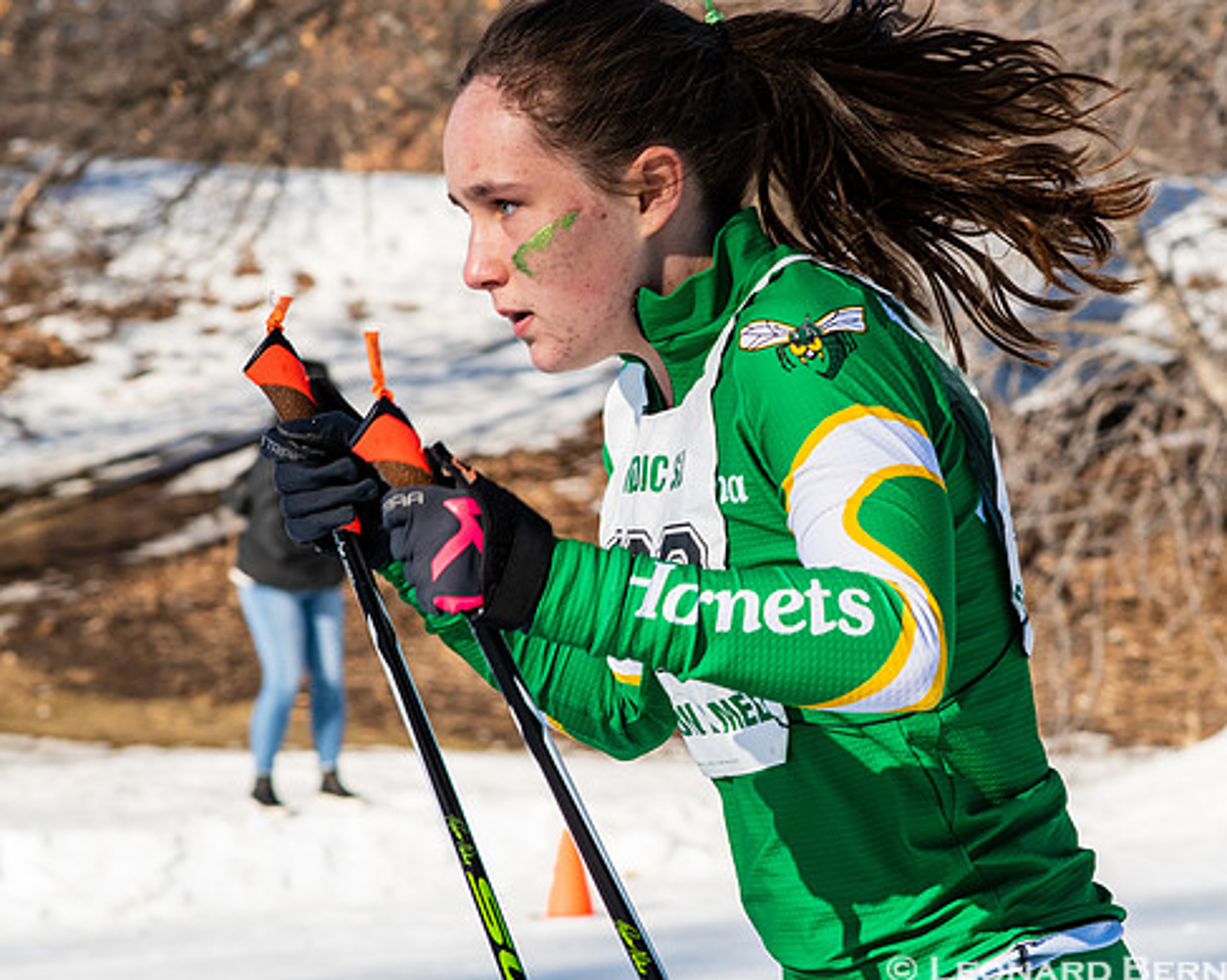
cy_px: 461
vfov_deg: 9.3
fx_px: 6025
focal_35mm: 166
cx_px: 725
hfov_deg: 11.6
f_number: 8
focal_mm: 85
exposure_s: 1/1000
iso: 400
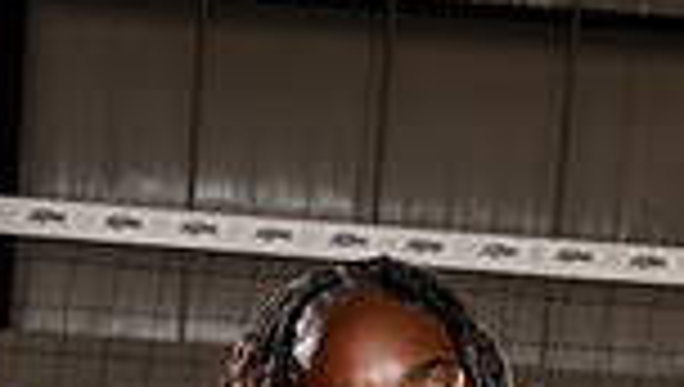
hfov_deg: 16.4
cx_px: 212
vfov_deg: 8.5
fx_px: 2361
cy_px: 958
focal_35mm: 130
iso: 100
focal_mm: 42
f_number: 8
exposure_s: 1/250
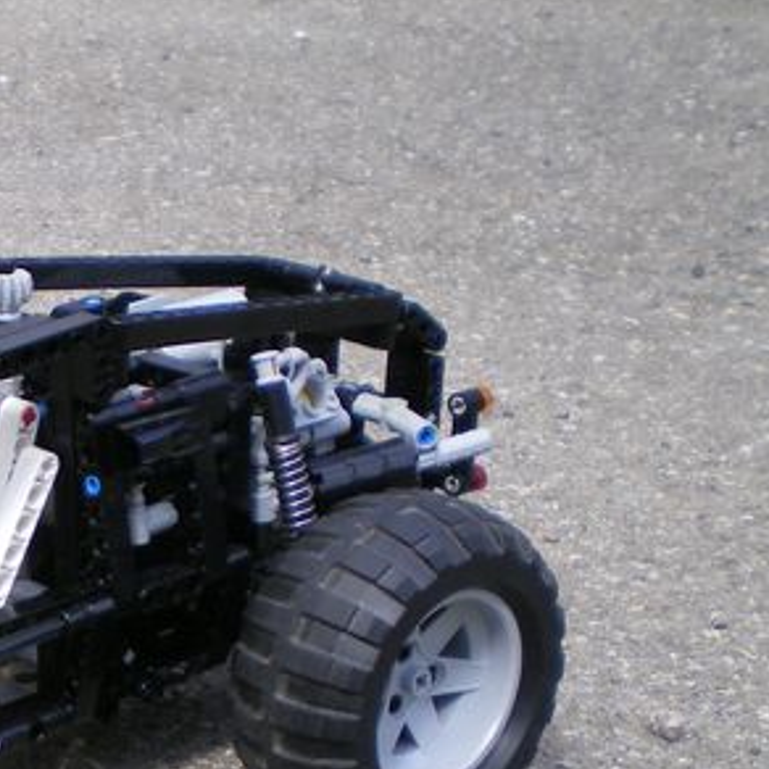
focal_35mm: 92
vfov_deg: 18.6
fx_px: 2312
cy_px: 685
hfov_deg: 17.7
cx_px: -216
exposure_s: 1/160
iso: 64
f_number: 3.1
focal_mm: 6.3
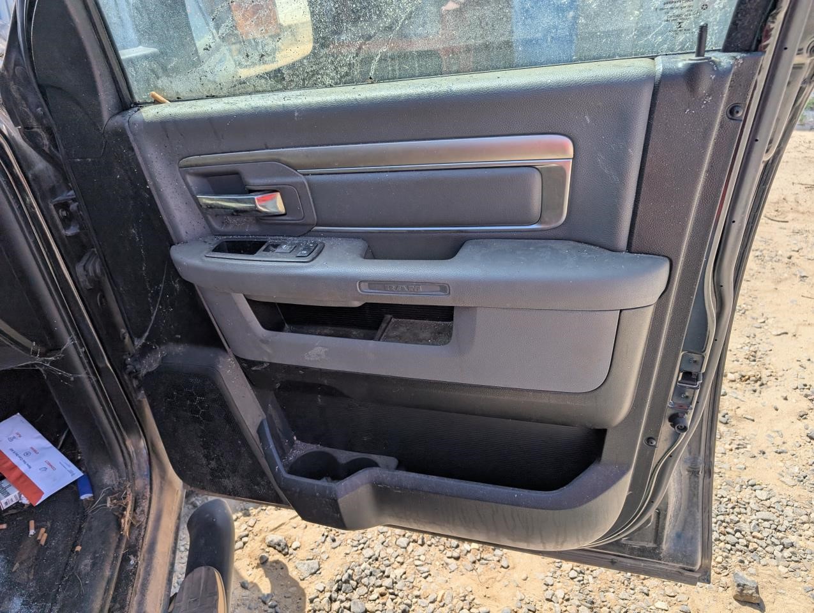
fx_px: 565
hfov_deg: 71.5
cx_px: 407
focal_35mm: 24
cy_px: 306
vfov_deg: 56.9
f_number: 1.68
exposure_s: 1/561
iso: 21
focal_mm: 6.9
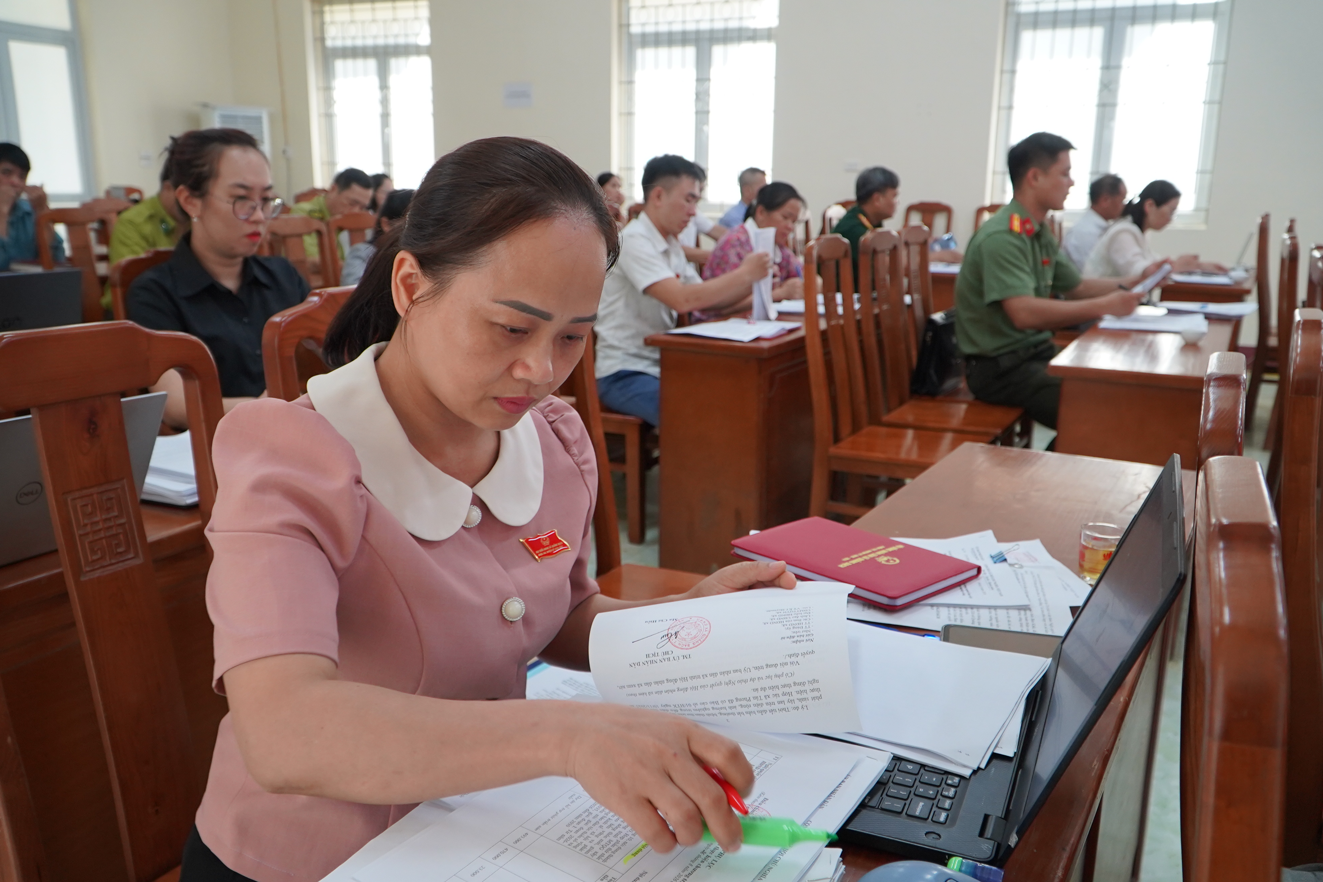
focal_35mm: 28
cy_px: 441
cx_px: 662
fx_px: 1029
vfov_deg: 46.4
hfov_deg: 65.5
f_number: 4
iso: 1250
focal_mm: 19
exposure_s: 1/160
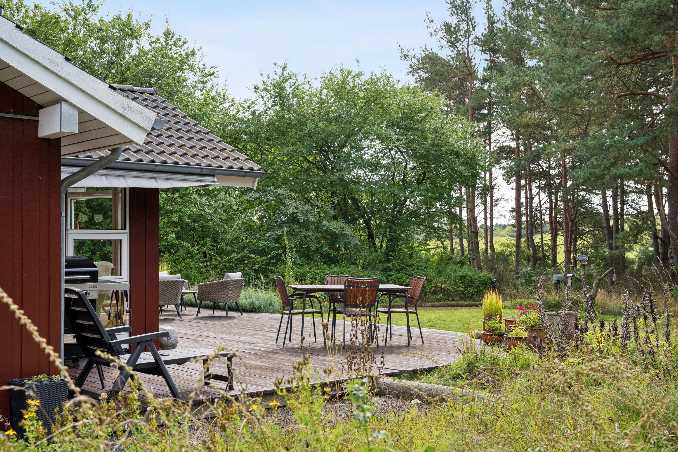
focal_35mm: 42
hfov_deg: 46.4
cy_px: 226
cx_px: 339
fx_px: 791
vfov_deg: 31.9
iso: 200
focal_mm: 42
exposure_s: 1/200
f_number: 8
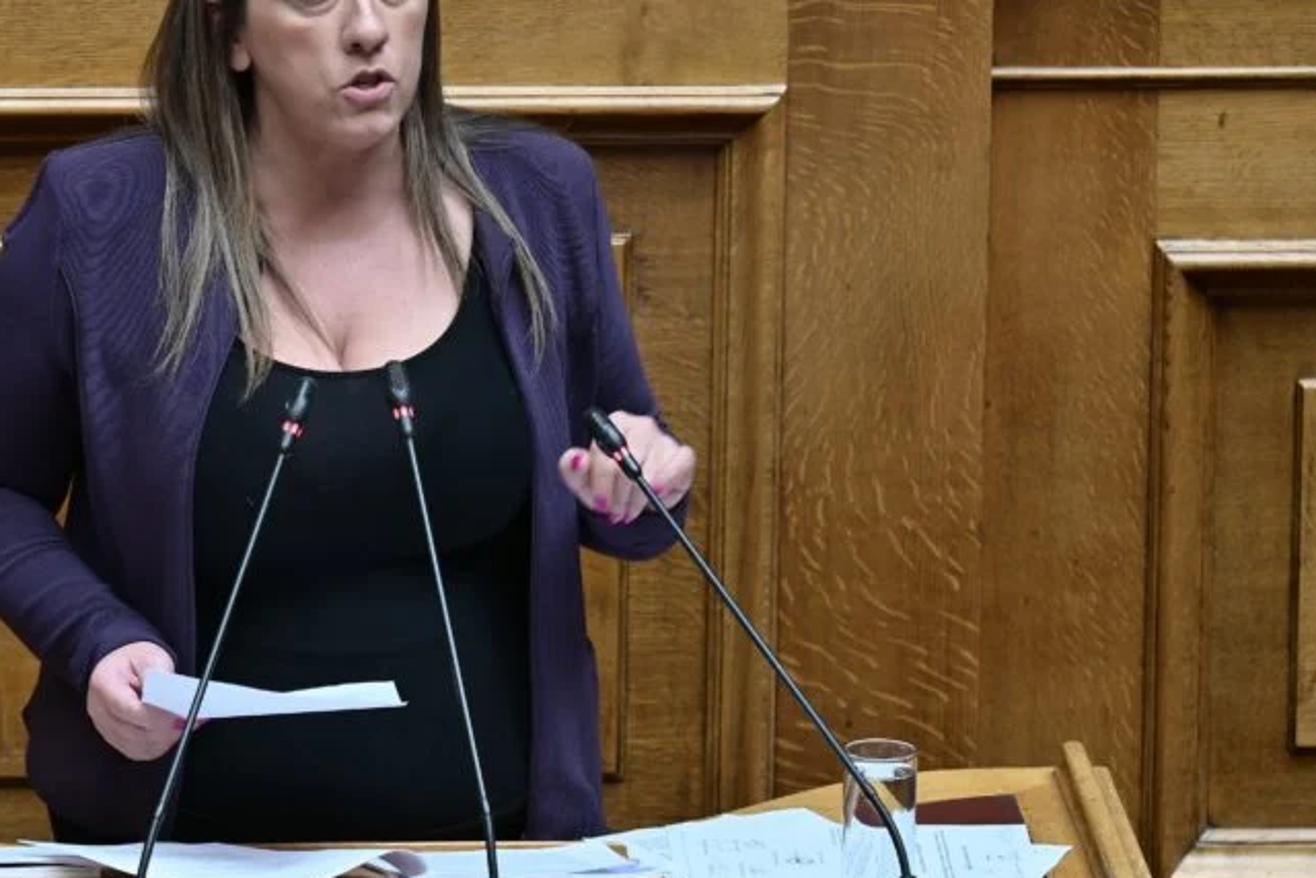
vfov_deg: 2.6
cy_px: 447
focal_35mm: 522
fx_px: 19085
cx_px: 381
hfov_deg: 3.9
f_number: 6
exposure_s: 1/250
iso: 1000
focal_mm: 330
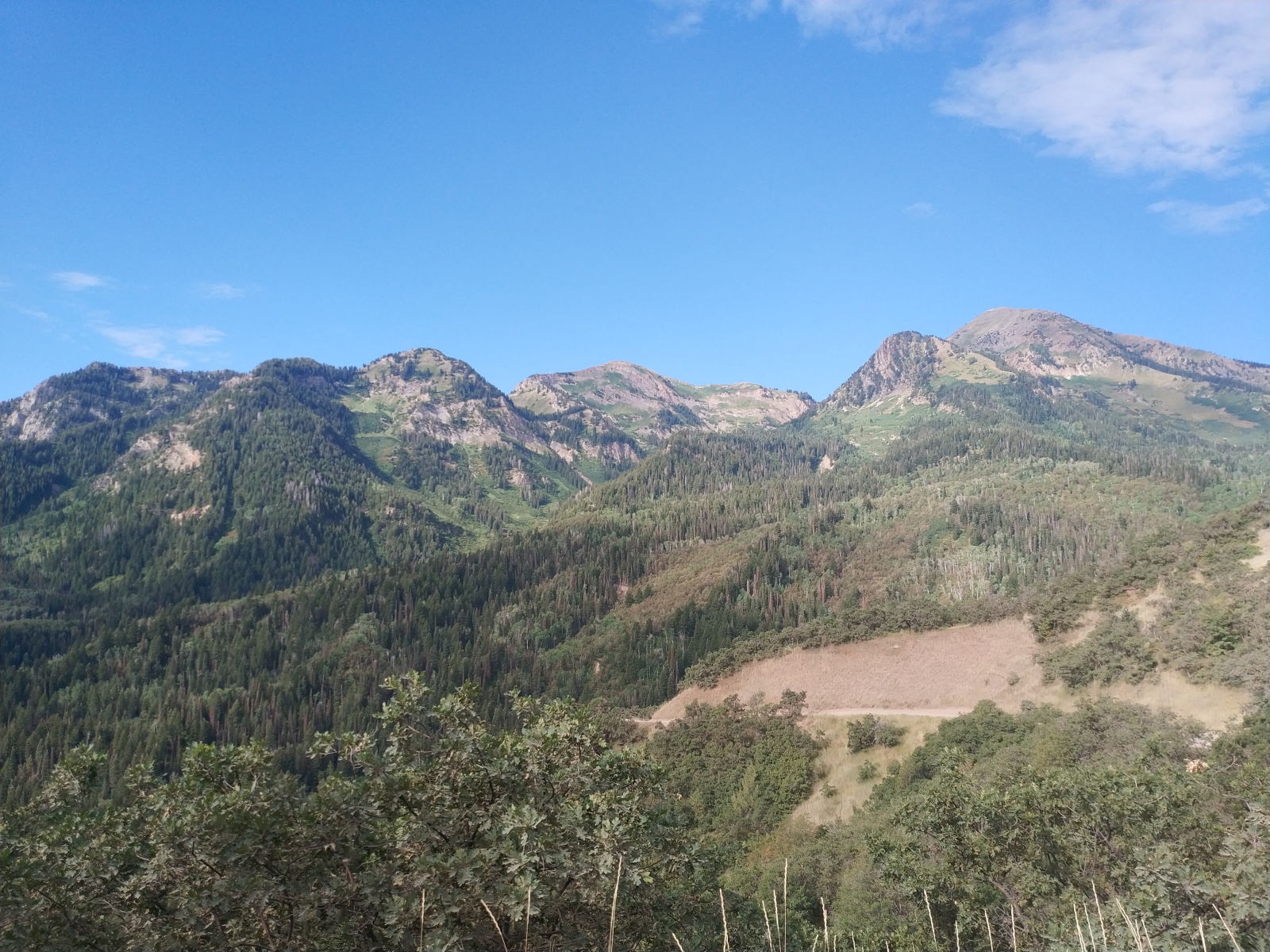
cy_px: 476
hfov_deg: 56.8
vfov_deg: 44.2
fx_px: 1174
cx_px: 635
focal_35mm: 32
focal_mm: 4.5
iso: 100
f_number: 2
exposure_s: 1/755
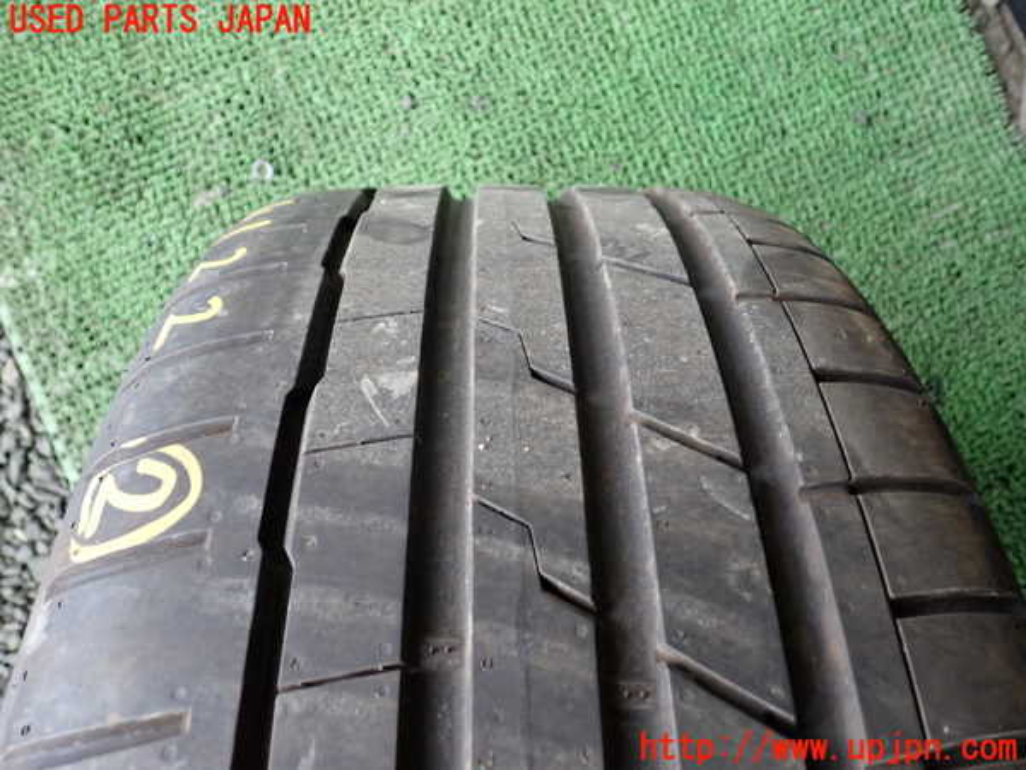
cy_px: 385
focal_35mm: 30
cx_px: 513
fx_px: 889
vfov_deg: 46.8
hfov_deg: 60.0
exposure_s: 1/30
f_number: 2.3
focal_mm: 5.4
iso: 250
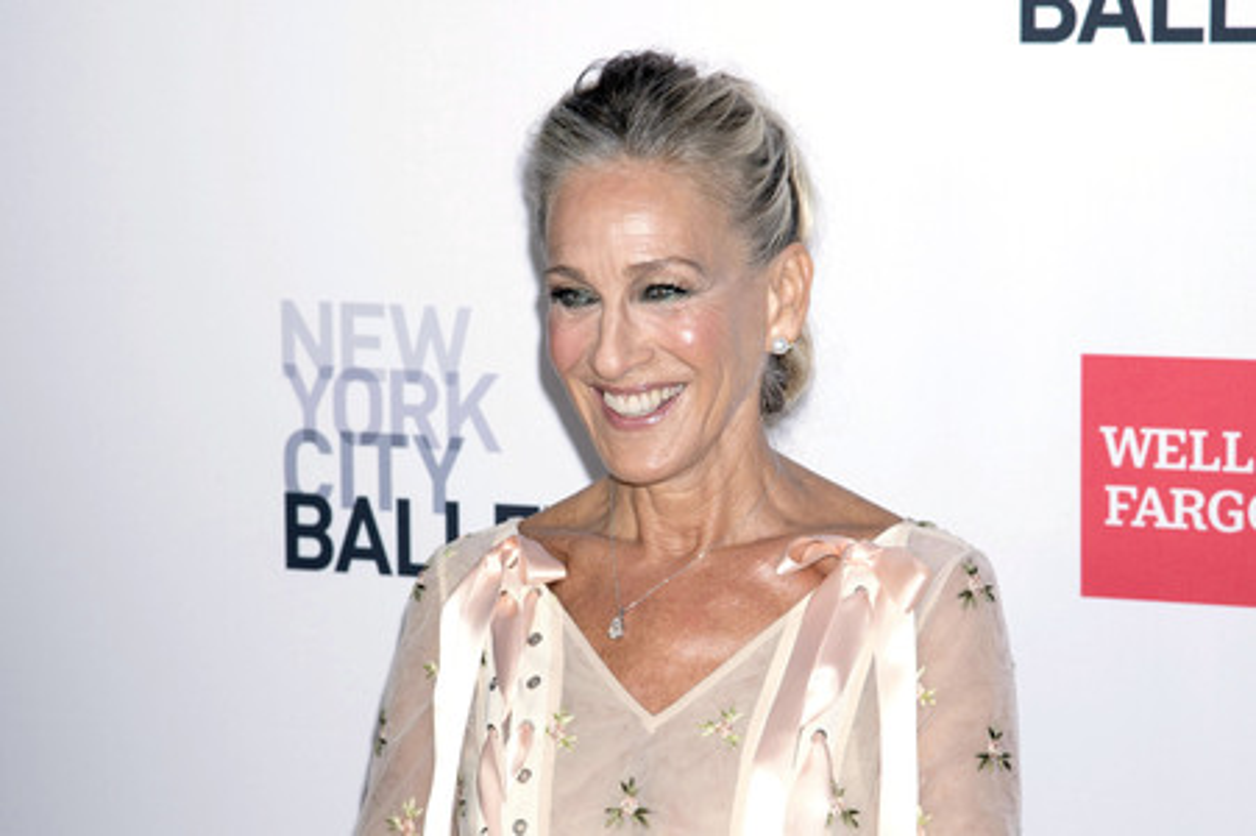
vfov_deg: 11.4
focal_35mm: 120
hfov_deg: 17.1
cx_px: 628
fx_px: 4183
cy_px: 418
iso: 640
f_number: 6.3
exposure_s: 1/200
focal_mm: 120
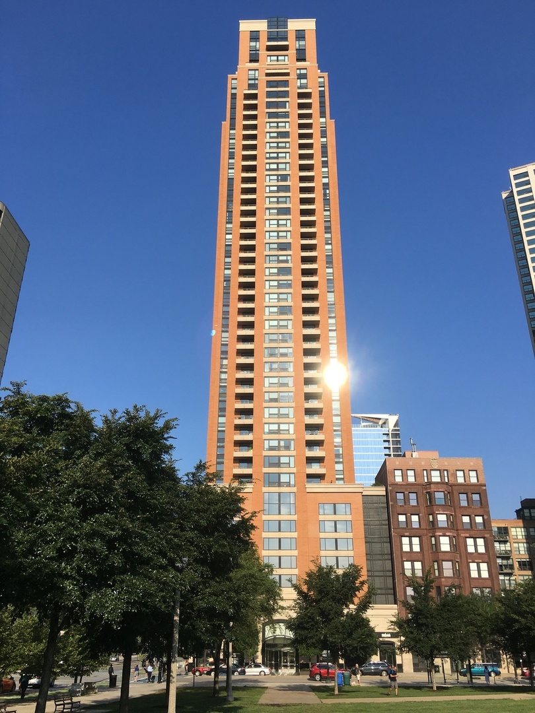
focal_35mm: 29
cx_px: 268
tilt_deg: +27.0
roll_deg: -0.7
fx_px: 598
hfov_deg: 48.2
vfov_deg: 61.7
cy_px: 356
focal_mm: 4.15
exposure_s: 1/1876
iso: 25
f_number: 2.2
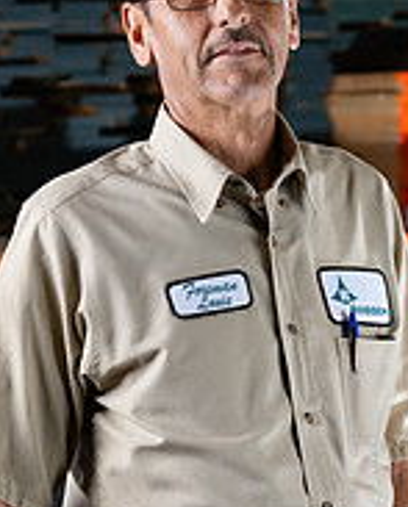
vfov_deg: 9.8
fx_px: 2951
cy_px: 368
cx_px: 189
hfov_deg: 7.9
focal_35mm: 196
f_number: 5.6
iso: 400
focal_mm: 85
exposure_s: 1/60
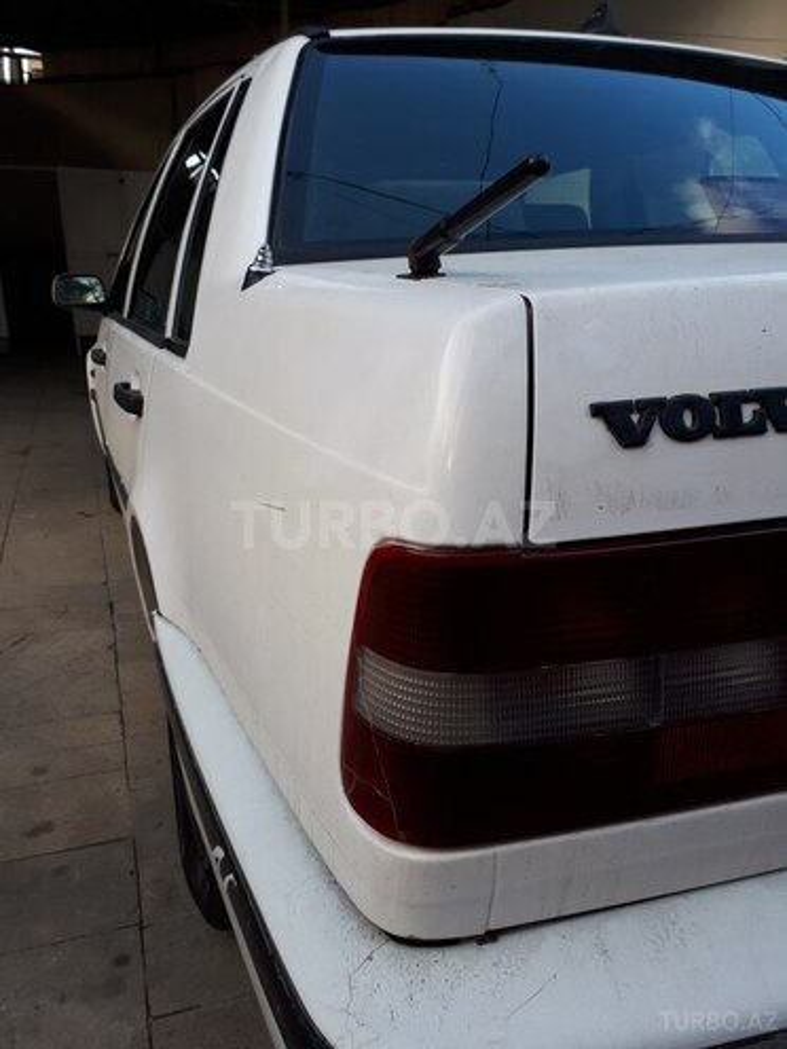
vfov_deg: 65.3
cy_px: 524
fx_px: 818
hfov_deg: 51.4
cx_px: 394
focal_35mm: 27
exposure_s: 1/300
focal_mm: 3.6
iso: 40
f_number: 1.9
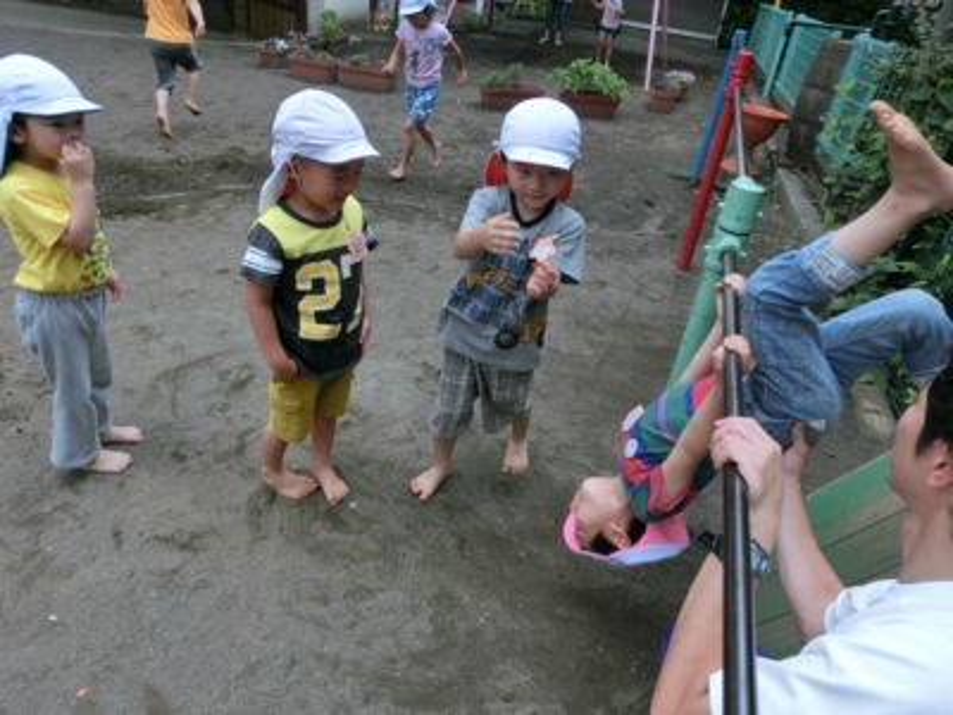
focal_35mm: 24
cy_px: 358
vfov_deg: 56.8
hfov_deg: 71.6
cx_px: 476
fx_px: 661
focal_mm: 4.24
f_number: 3
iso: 80
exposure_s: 1/160
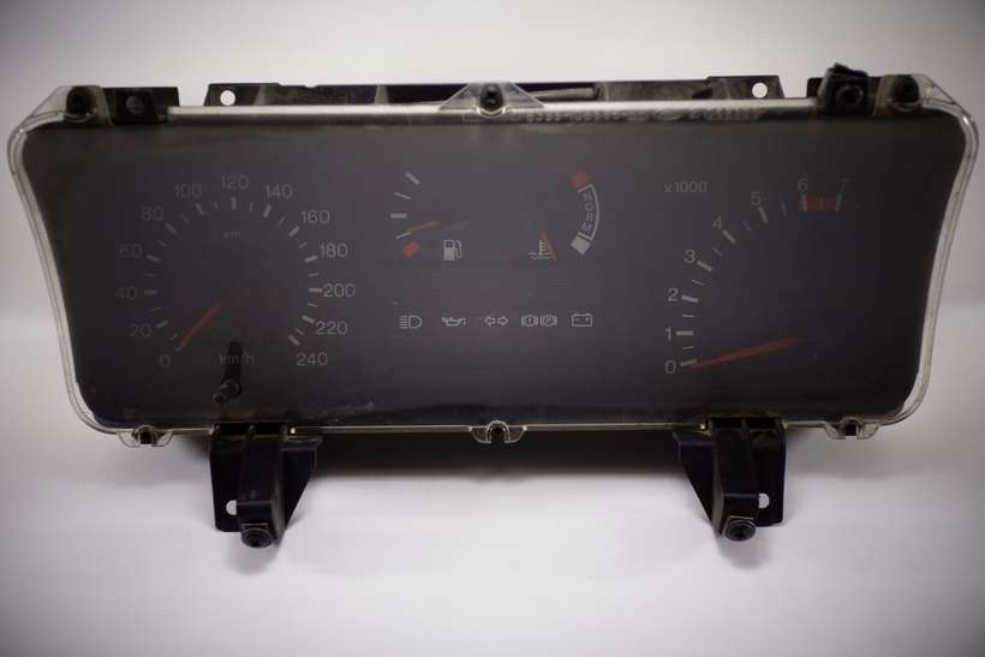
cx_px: 492
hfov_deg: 32.9
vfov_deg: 22.3
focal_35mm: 61
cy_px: 328
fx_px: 1669
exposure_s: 1/80
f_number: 3.5
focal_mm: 22.74
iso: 160
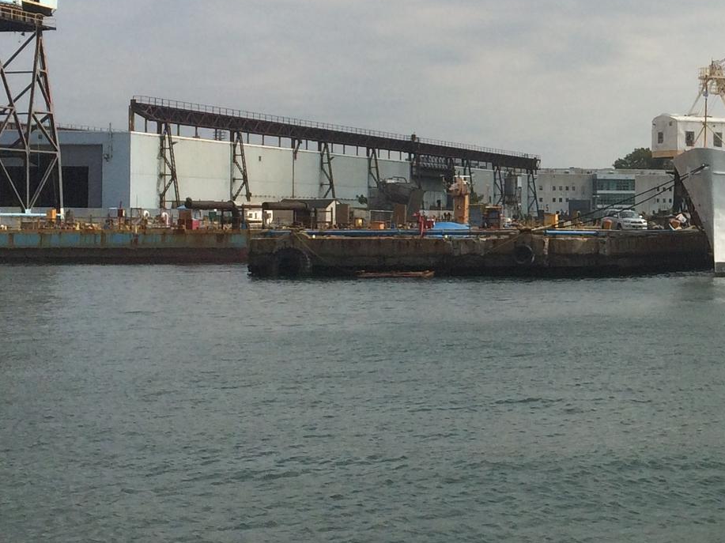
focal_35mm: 81
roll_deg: +0.1
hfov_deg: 22.8
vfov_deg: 18.1
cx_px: 784
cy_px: 179
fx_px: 1696
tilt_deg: -0.4
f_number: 2.2
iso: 32
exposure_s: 1/5128
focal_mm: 4.15
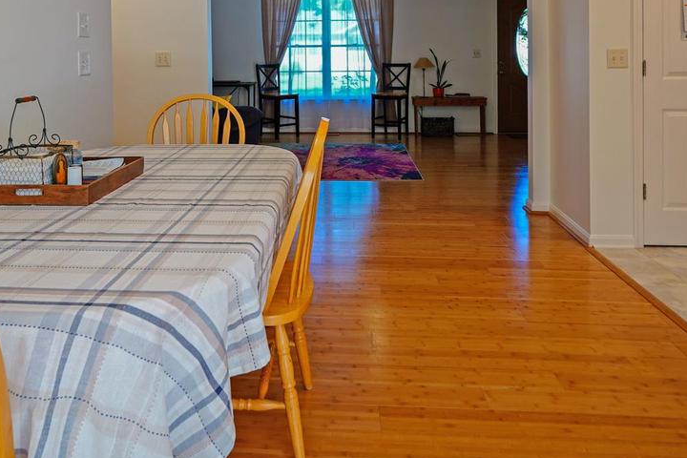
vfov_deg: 40.7
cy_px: 58
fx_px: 572
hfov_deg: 61.8
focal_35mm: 30
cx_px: 315
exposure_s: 1/30
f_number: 2.8
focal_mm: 10
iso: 125
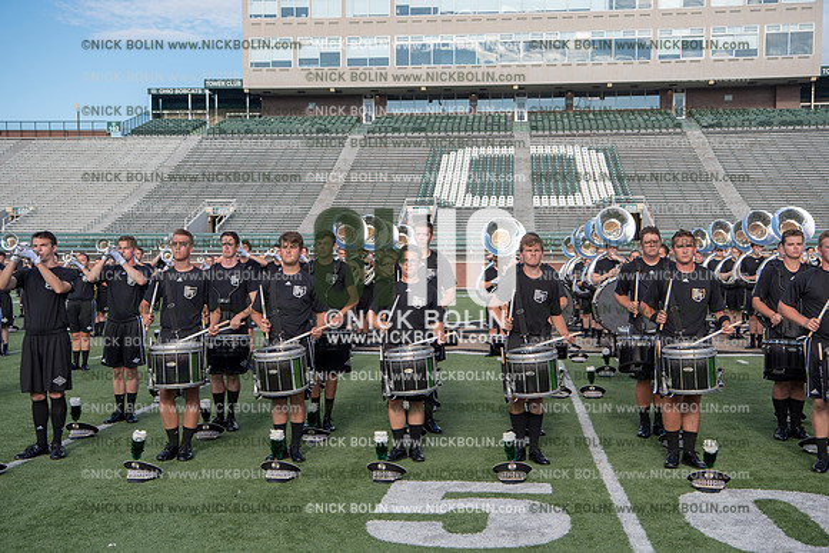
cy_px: 276
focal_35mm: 50
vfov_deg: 27.0
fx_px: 1152
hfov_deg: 39.6
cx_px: 414
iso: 100
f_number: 5.6
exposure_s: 1/400
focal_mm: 50
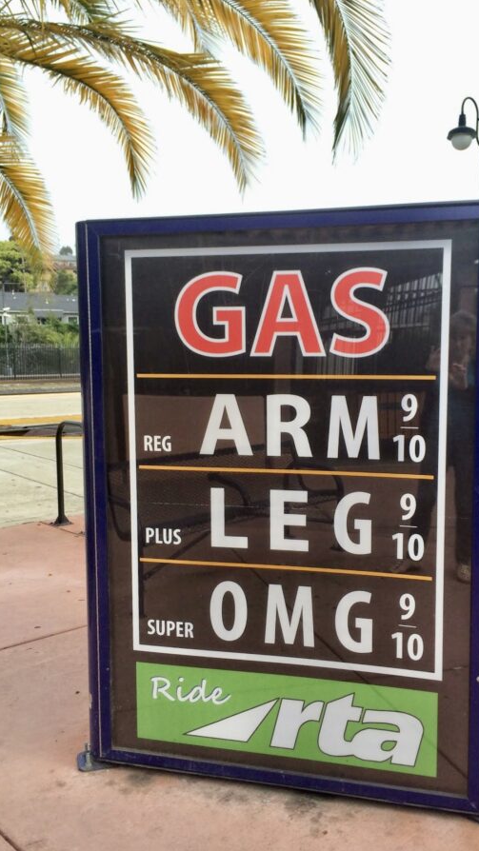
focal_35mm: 33
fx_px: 745
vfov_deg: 59.5
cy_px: 429
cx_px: 273
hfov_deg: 35.6
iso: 32
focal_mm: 4.12
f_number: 2.2
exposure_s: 1/225
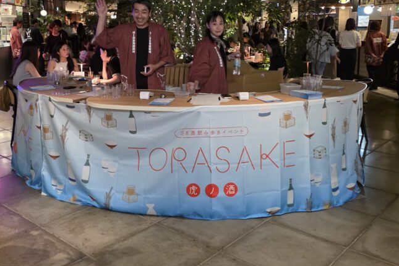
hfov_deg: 50.7
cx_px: 187
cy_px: 84
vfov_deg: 34.7
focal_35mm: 38
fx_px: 421
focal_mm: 6.25
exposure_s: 1/100
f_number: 1.7
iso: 1600
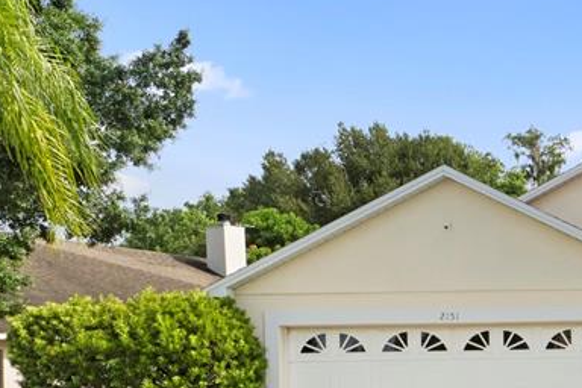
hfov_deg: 31.2
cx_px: 661
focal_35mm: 56
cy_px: 420
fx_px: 905
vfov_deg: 22.9
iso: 800
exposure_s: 1/1250
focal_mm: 14
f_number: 8
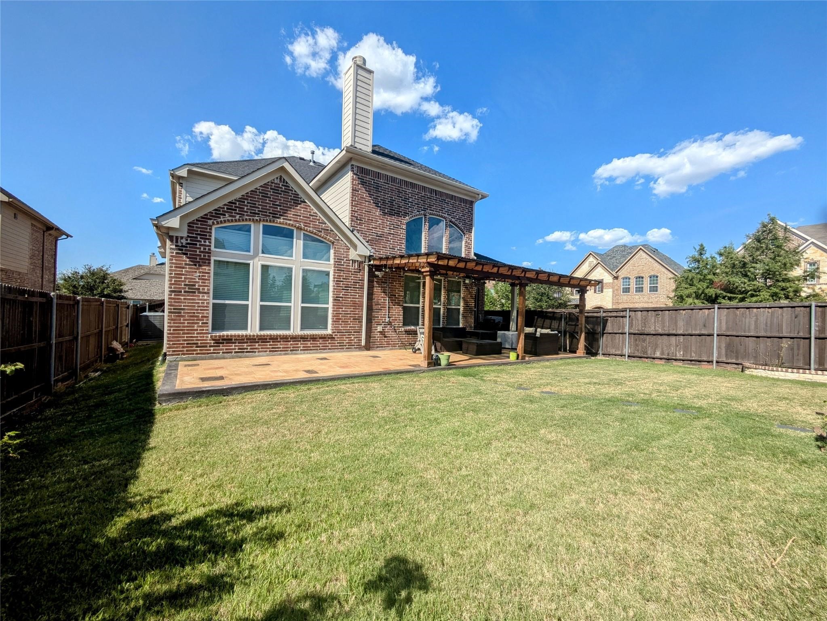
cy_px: 310
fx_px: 335
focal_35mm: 14
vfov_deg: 85.7
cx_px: 414
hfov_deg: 102.0
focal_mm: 1.83
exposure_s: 1/1631
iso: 43
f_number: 2.2
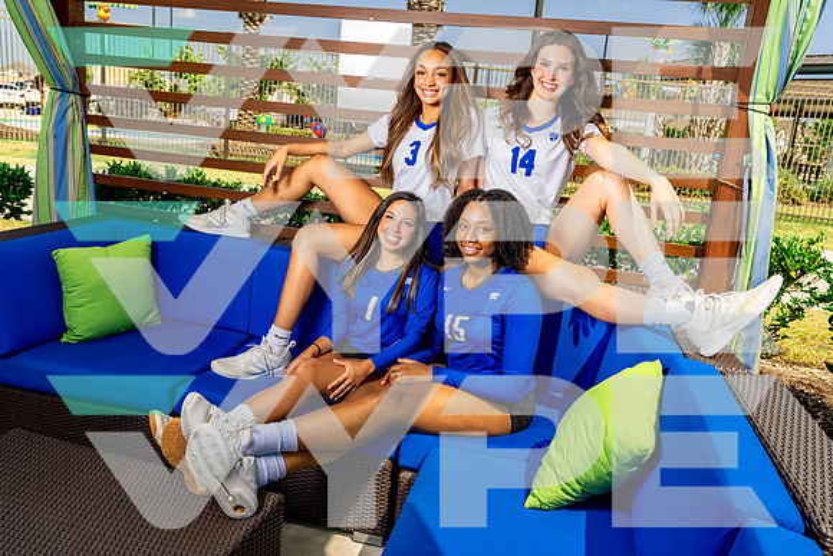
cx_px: 416
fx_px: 694
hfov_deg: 61.9
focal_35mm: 30
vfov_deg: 43.6
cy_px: 278
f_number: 7.1
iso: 100
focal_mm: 30
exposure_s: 1/250
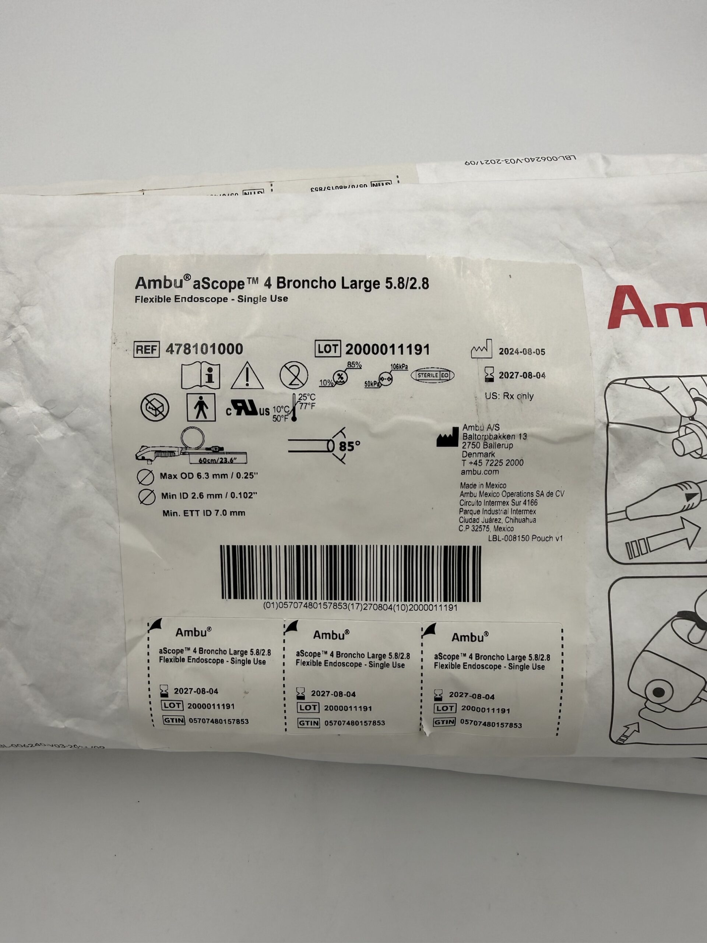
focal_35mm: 24
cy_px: 472
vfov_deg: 71.6
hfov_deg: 56.8
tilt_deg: -63.1
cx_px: 354
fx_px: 654
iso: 40
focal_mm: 2.22
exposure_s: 1/220
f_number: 2.2
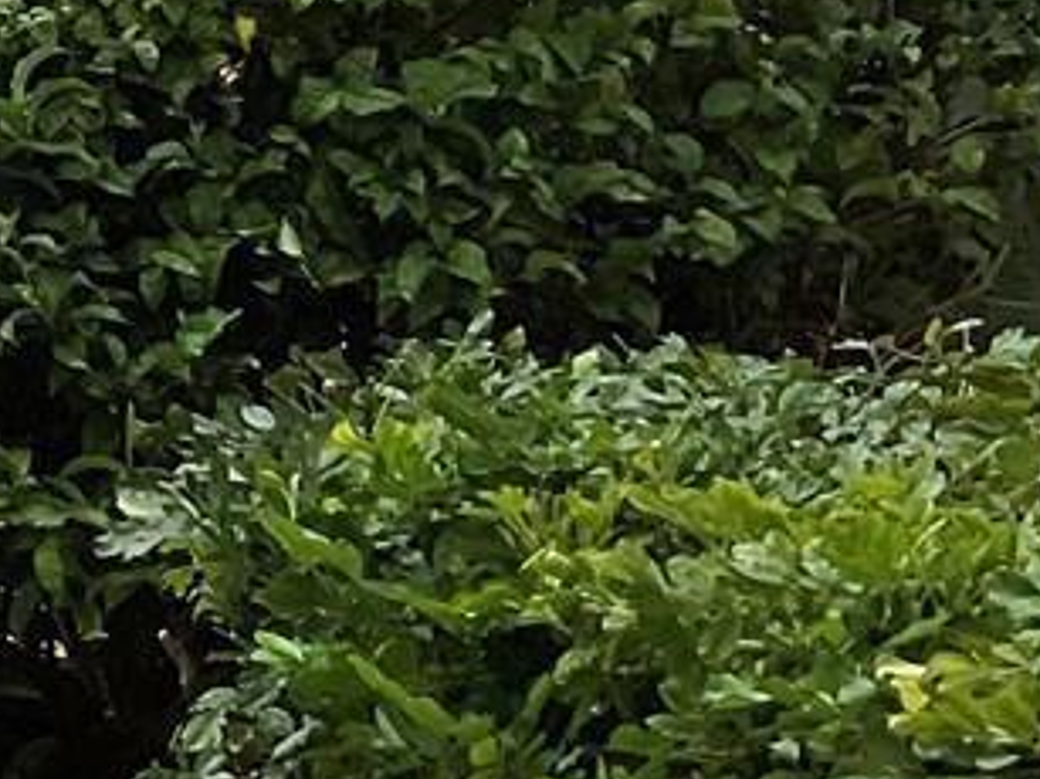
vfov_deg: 9.5
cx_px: -921
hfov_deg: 11.9
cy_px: -508
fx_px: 4535
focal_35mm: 151
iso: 16
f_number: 1.8
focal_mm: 3
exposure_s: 1/1221
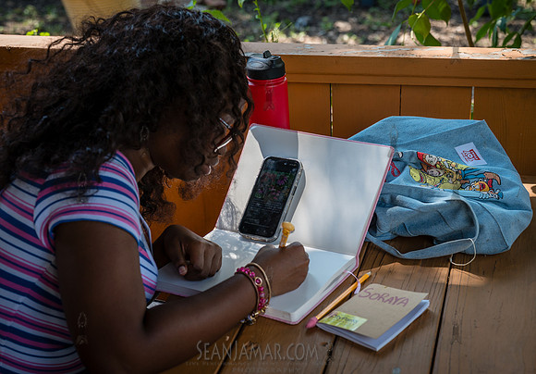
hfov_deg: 30.6
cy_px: 187
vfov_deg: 21.6
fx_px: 981
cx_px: 280
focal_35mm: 65
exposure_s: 1/320
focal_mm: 63
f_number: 5
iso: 200
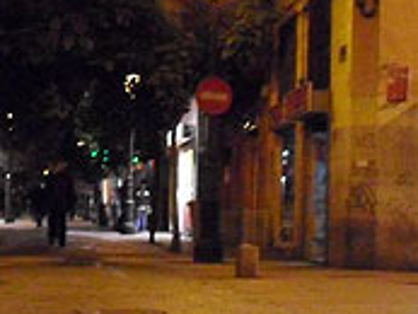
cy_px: 287
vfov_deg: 16.0
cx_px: 389
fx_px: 1100
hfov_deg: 21.0
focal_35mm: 91
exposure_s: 1/15
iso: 800
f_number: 3.2
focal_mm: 6.3
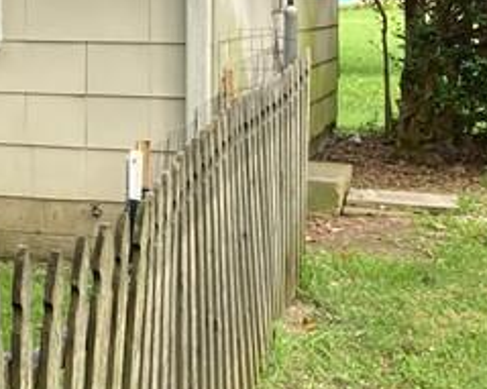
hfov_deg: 13.6
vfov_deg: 13.0
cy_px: 24
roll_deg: -1.3
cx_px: -532
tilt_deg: +1.1
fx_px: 1686
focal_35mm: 117
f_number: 1.8
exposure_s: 1/121
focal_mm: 3.99
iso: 32
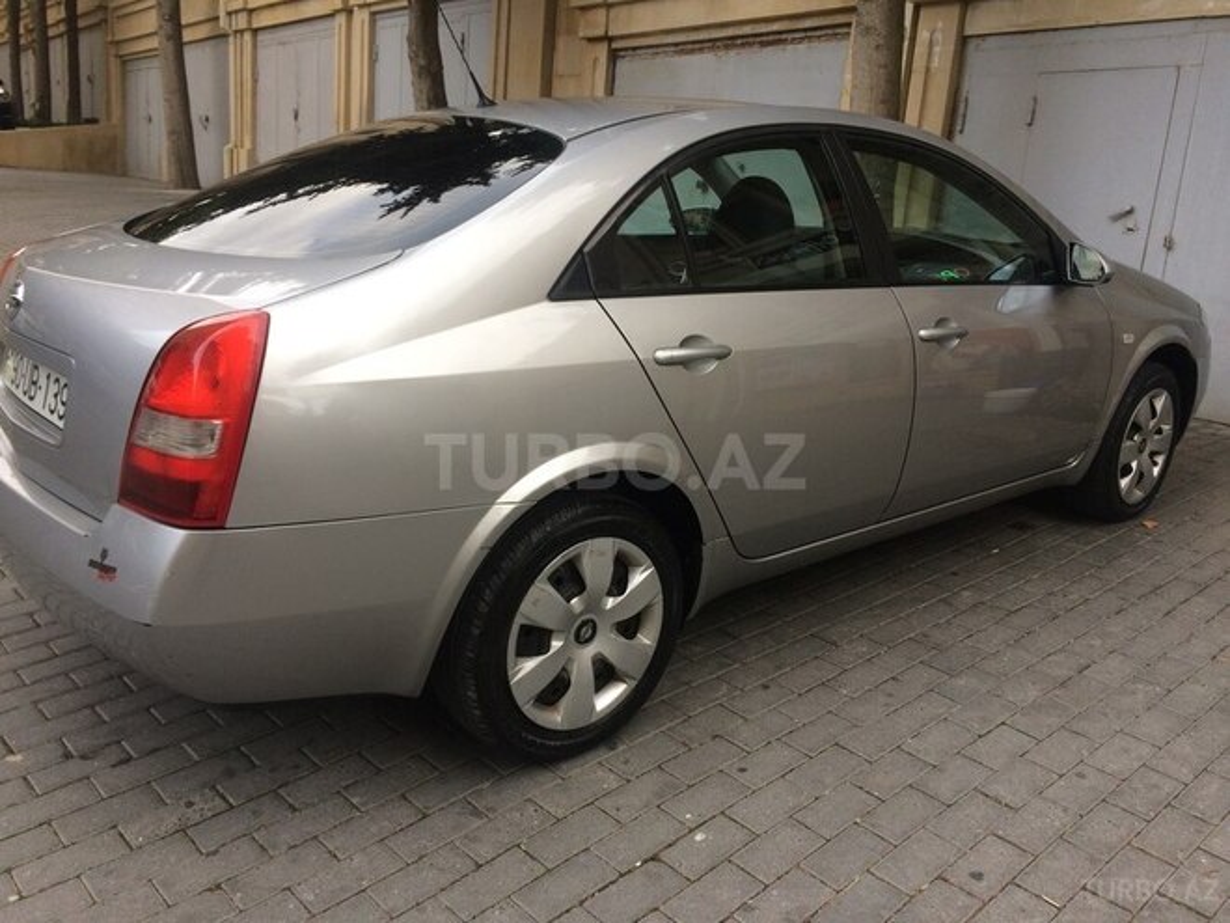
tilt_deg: -14.5
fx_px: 1030
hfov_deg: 61.7
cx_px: 615
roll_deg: -3.5
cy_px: 462
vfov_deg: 48.2
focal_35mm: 29
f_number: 2.2
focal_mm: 4.15
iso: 64
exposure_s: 1/100
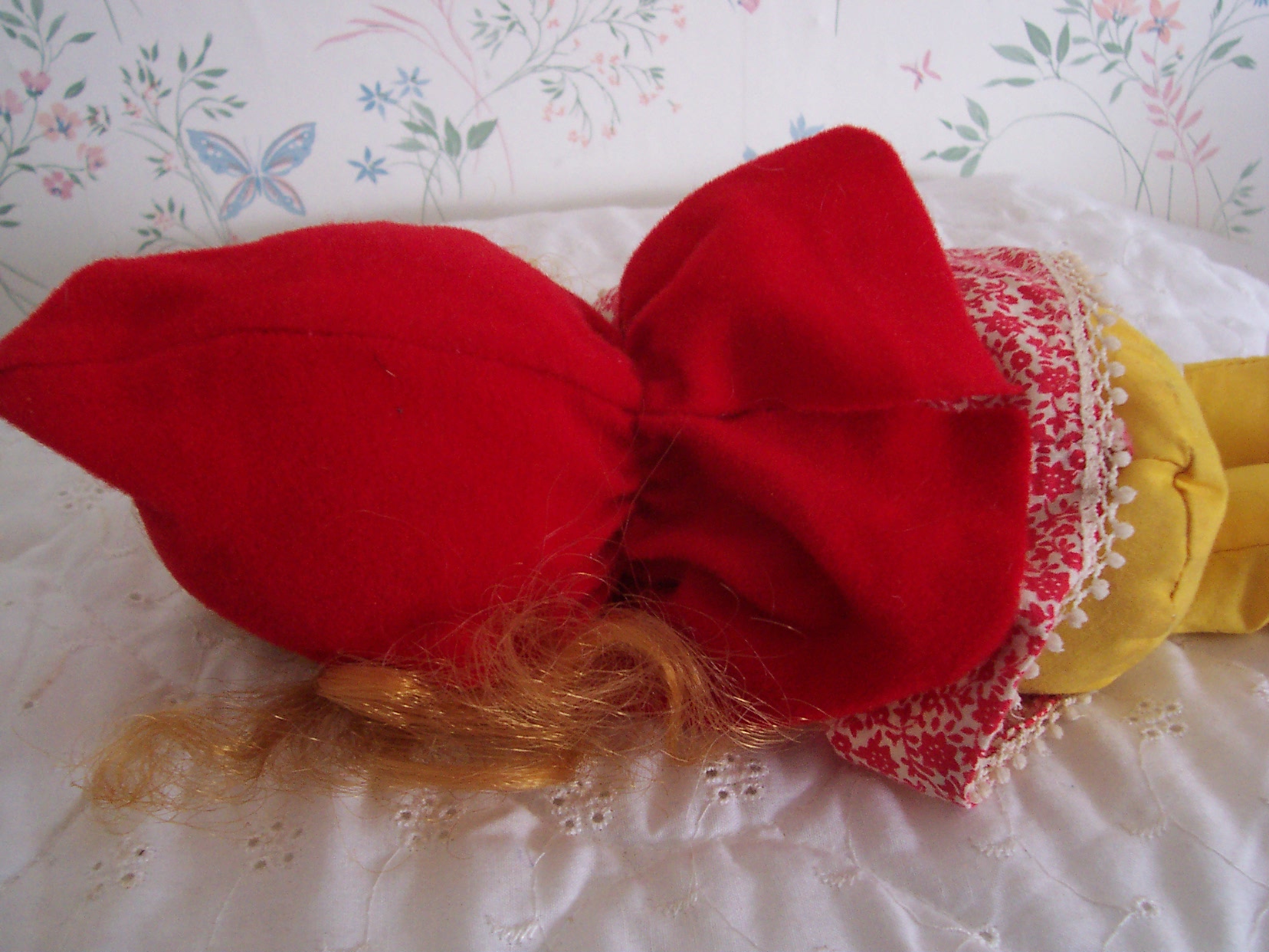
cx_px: 634
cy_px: 476
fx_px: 1356
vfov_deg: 38.7
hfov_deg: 50.1
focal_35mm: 37
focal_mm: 5.6
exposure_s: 1/30
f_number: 2.8
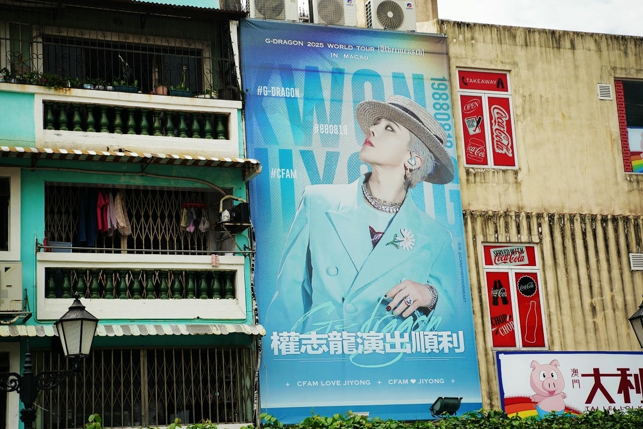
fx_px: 1268
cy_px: 214
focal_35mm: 71
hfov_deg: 28.5
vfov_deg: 19.2
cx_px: 322
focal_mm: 71
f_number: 4
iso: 100
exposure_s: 1/160
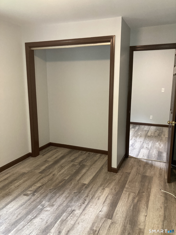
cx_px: 88
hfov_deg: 49.7
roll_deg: -0.6
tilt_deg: -9.2
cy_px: 118
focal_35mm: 28
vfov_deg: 63.4
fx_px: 190
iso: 250
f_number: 1.8
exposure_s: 1/60
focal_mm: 3.99
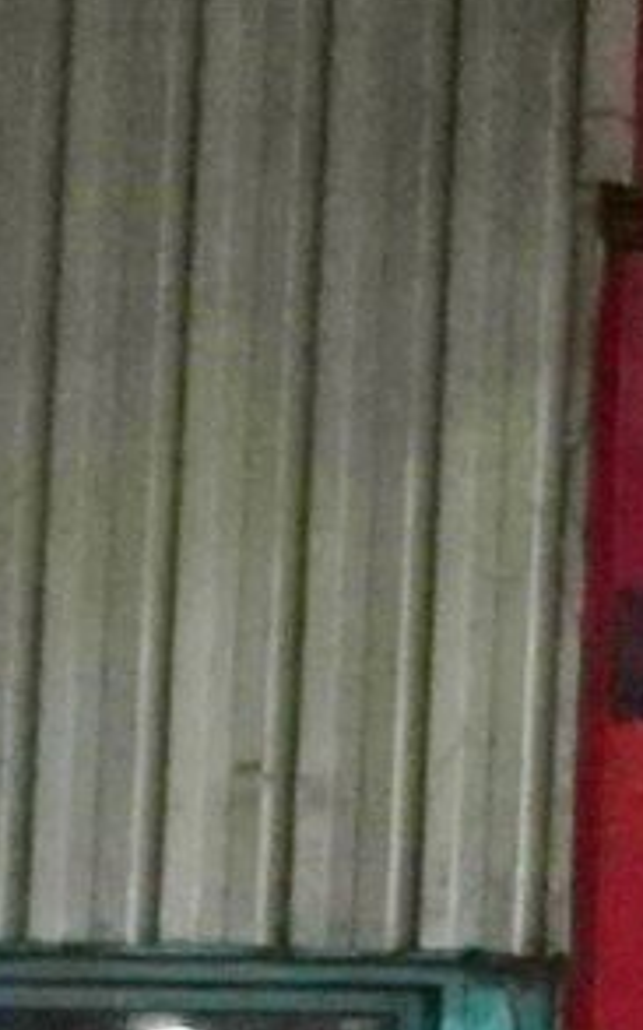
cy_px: 385
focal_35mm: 258
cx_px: 3387
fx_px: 7237
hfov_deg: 4.3
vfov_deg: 8.1
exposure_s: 1/25
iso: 400
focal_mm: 11.21
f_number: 2.5
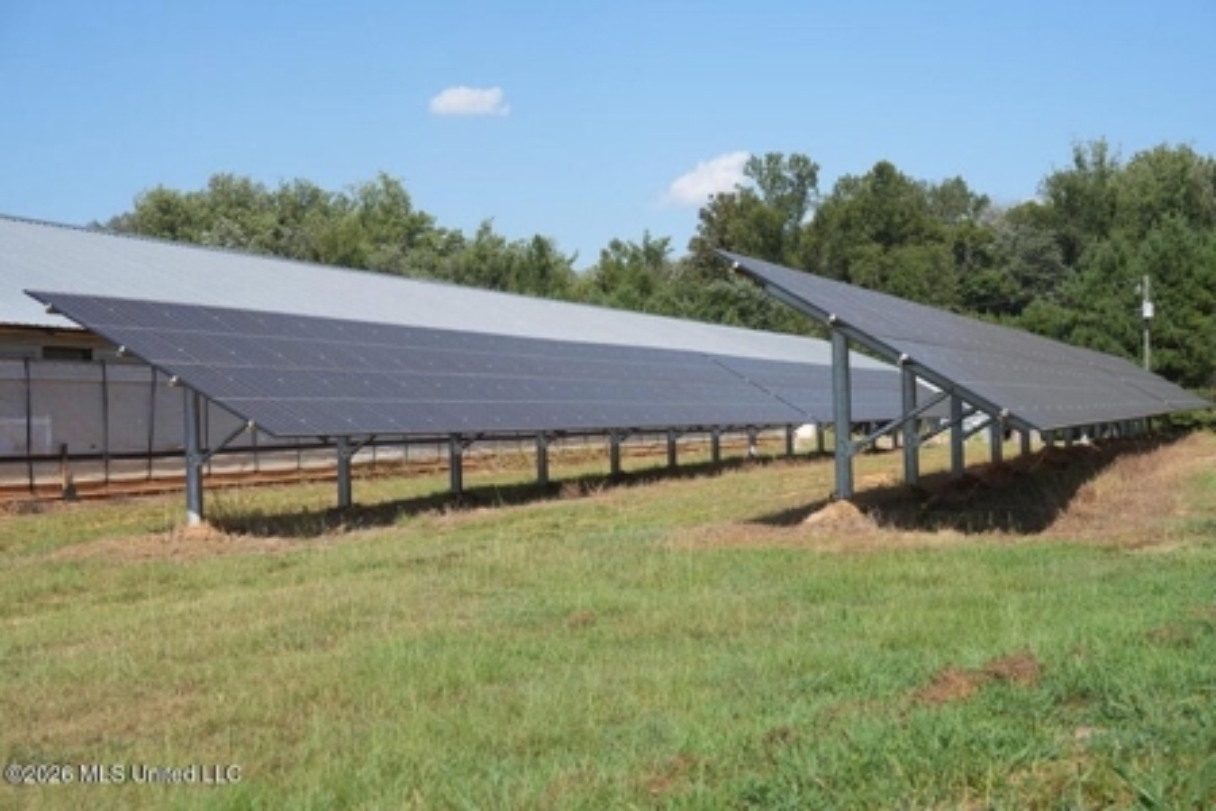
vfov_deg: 26.5
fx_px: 1723
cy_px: 406
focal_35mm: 51
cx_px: 608
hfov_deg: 38.9
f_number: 5
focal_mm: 51
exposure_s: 1/1250
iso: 250
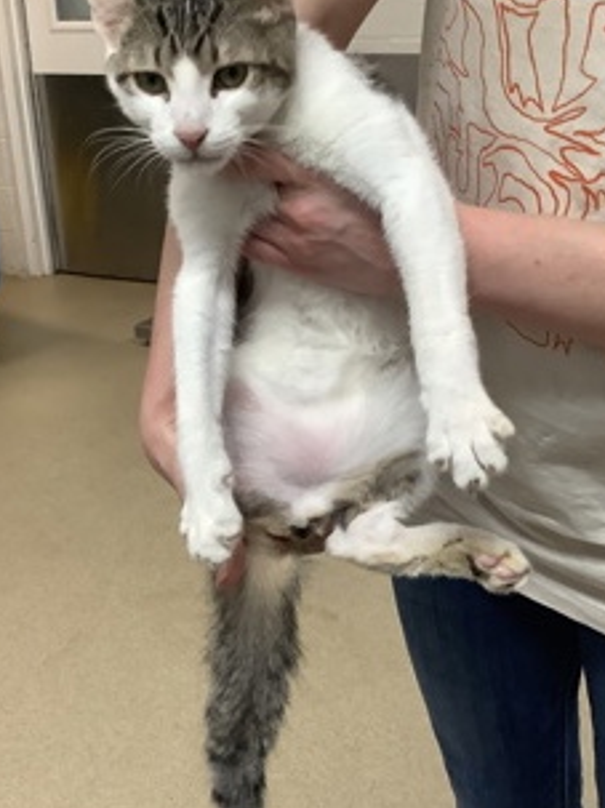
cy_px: 376
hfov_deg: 33.5
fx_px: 1003
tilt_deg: -20.2
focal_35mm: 43
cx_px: 361
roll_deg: +2.3
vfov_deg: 43.8
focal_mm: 3.3
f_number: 2.4
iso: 160
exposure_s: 1/50
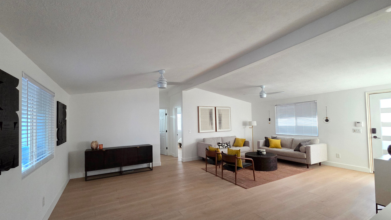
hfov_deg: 103.0
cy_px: 118
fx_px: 156
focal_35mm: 15
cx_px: 194
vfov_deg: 70.4
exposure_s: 1/60
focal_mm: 2.2
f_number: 2.2
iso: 400
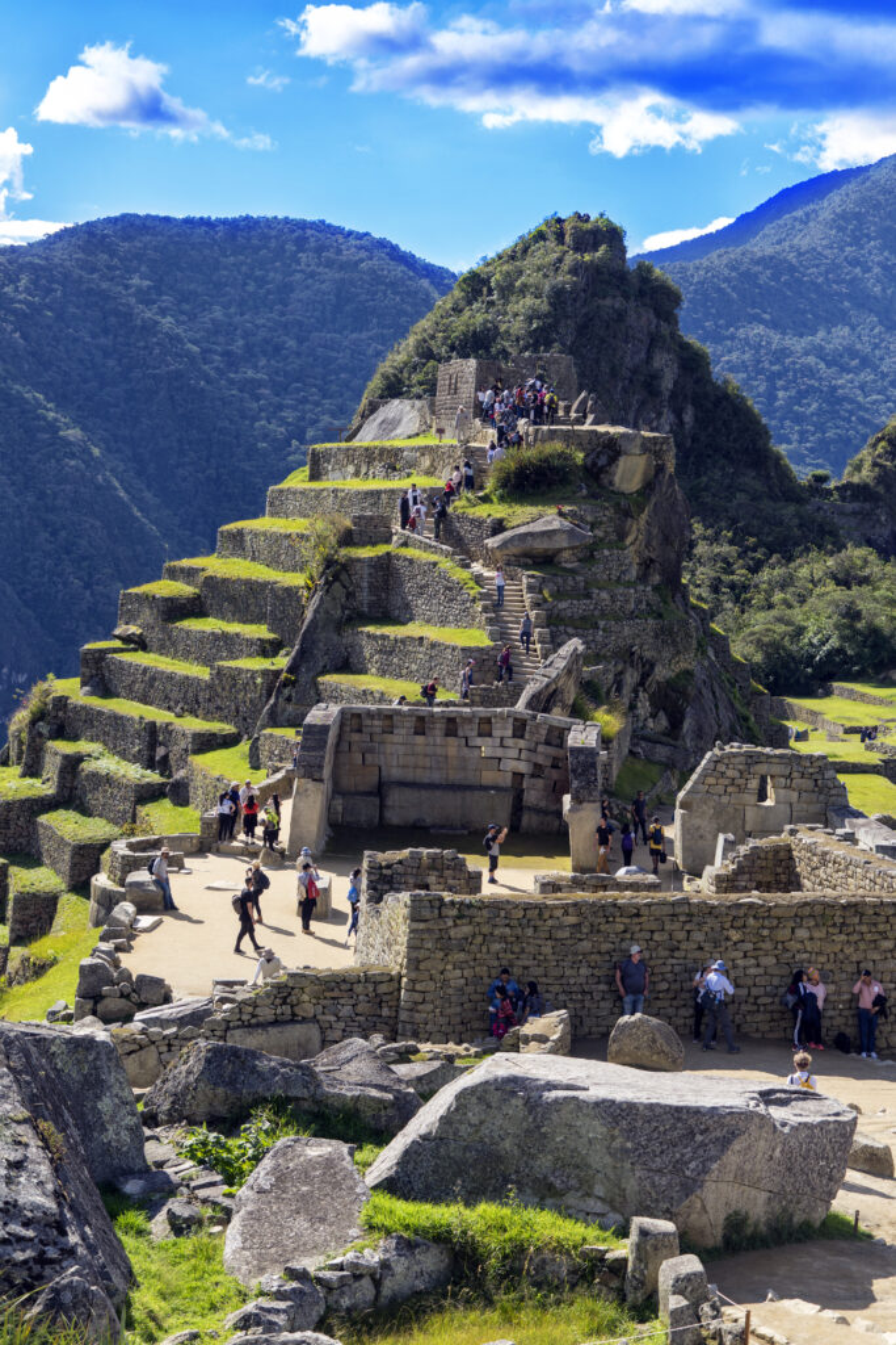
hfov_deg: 23.0
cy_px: 672
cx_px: 448
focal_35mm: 59
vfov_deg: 33.9
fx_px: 2202
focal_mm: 59
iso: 100
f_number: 7.1
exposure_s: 1/160
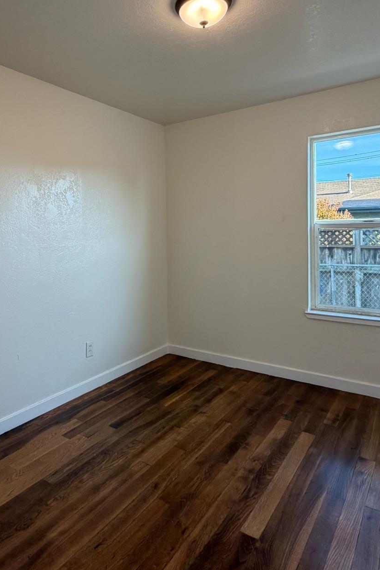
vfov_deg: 73.3
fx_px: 380
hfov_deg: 52.7
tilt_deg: -2.7
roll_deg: +1.5
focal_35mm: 24
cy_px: 242
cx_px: 152
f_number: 2.2
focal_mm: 2.22
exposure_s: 1/120
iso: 160
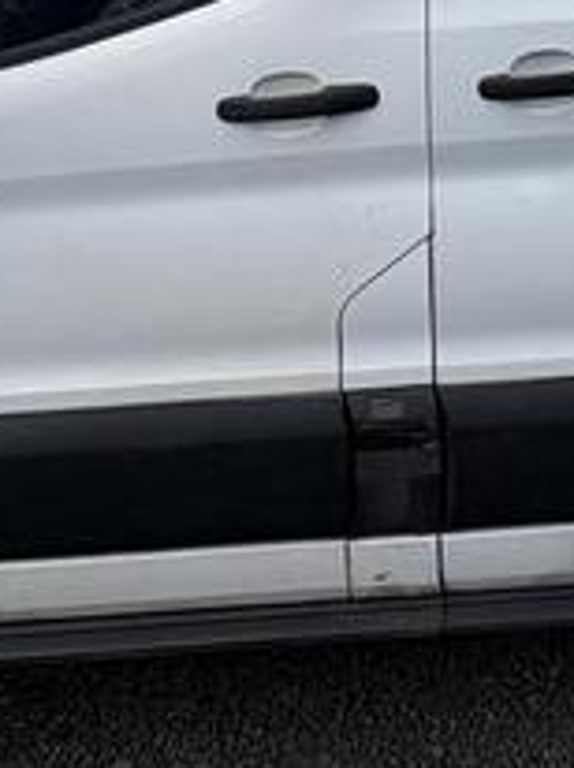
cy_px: -183
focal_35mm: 61
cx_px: 690
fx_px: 1351
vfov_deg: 27.4
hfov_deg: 22.1
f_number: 2.2
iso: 40
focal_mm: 2.22
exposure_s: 1/2674
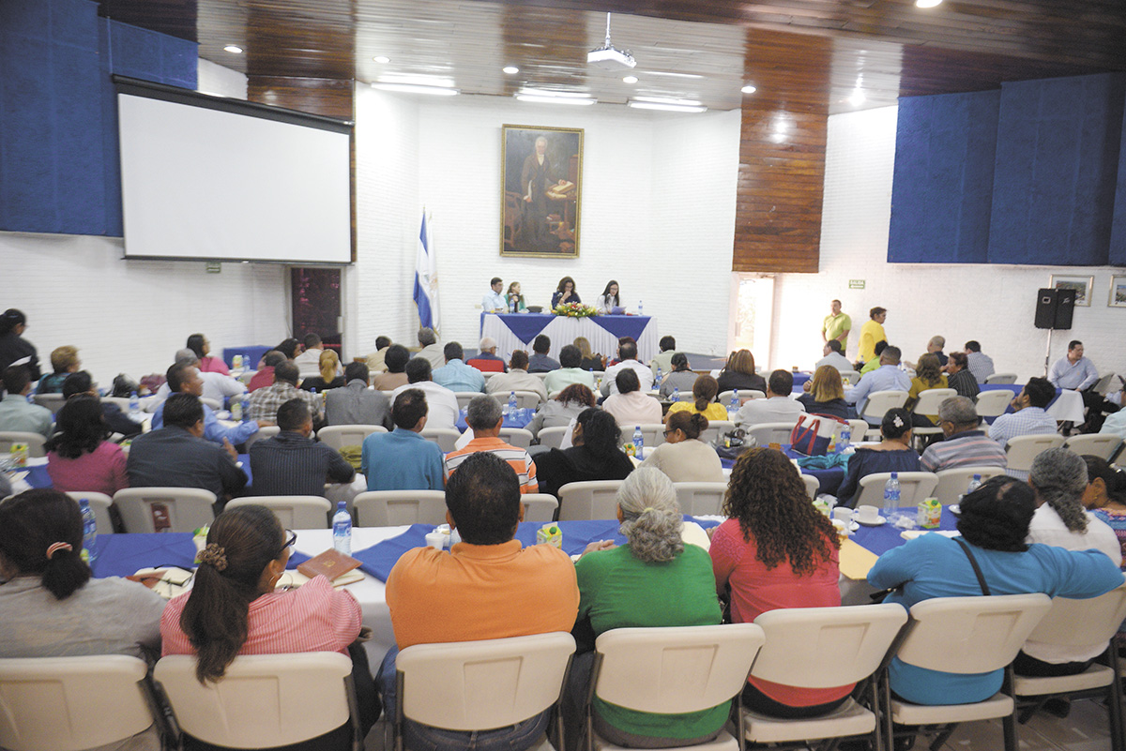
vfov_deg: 53.2
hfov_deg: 73.7
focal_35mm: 24
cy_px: 376
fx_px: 751
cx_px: 563
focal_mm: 24
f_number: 2.8
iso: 2000
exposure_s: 1/100
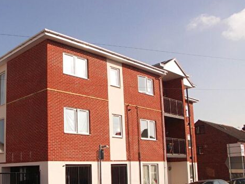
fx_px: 297
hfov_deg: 43.7
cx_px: 68
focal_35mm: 42
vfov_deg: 33.9
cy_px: 130
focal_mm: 7.2
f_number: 6.3
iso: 100
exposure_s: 1/400
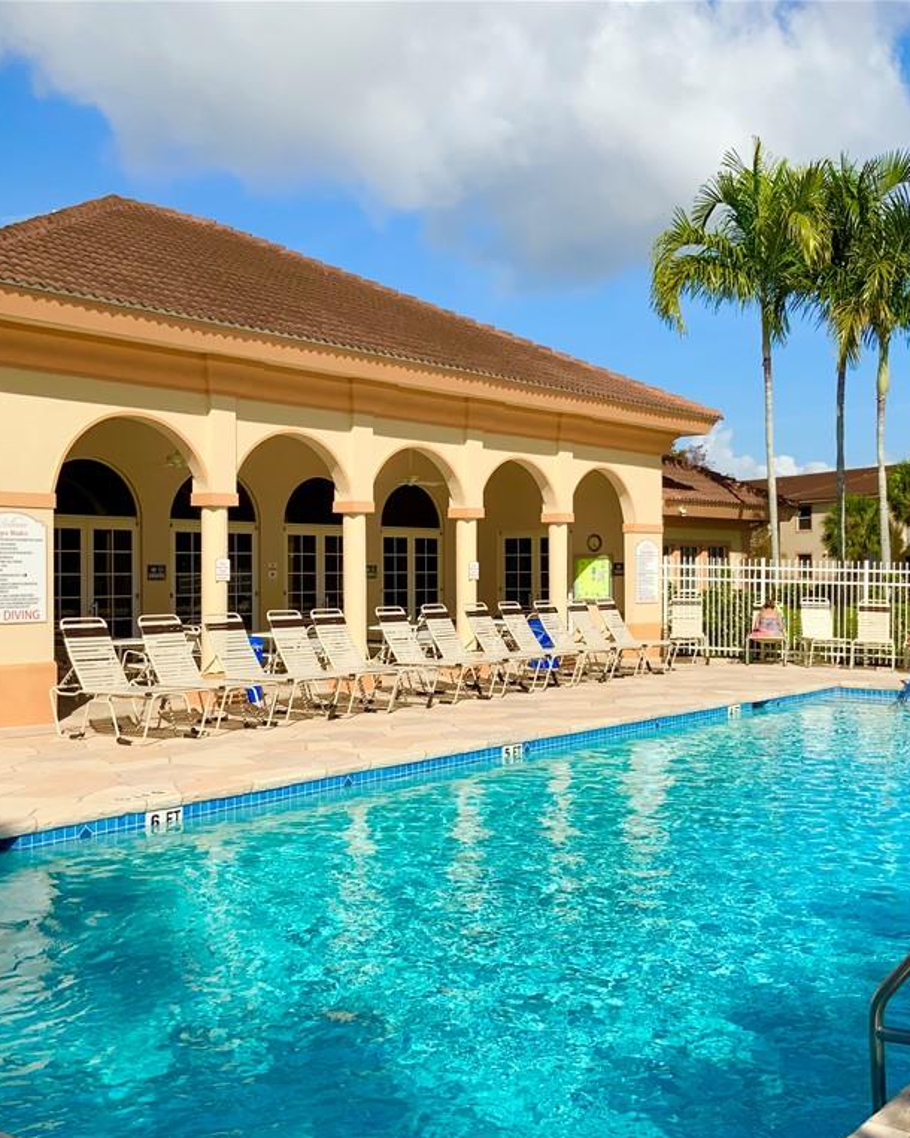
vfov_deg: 47.9
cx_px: 503
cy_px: 571
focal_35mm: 38
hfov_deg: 39.1
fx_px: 1280
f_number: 1.8
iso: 20
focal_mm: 3
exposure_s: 1/4065
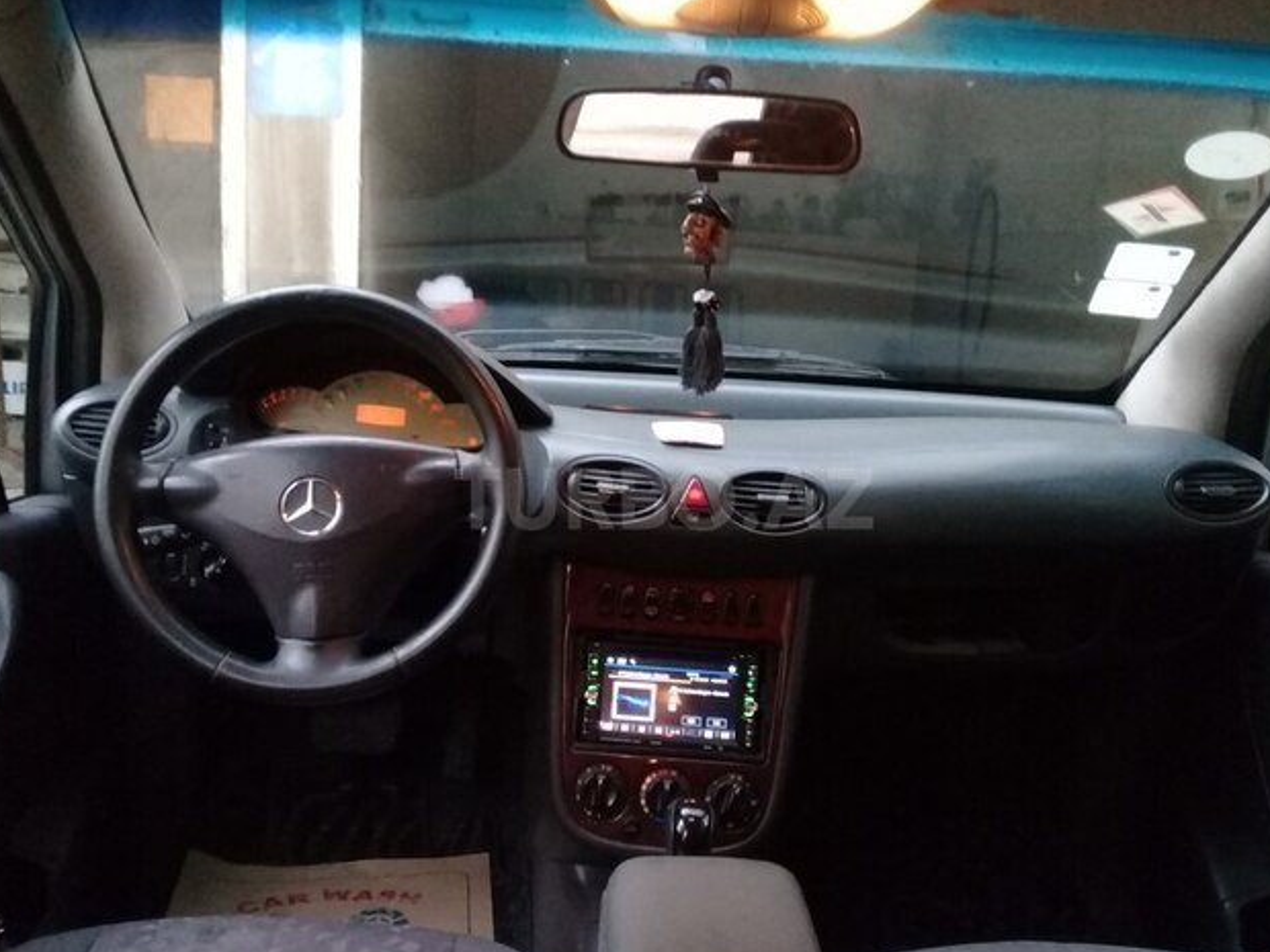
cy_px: 499
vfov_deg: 42.9
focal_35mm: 33
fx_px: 1211
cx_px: 664
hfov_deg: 55.3
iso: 400
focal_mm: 3.3
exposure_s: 1/17
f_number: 2.2
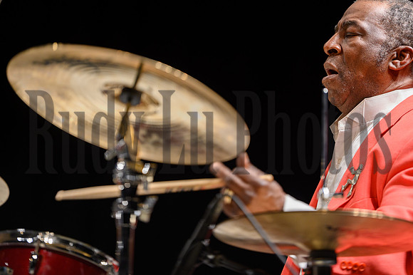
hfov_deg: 11.4
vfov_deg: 7.6
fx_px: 2064
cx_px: 206
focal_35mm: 180
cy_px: 138
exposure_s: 1/200
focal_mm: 180
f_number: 2.8
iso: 2500
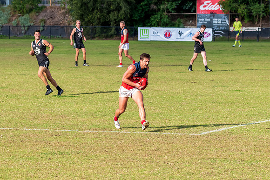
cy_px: 116
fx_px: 1852
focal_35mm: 247
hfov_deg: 8.3
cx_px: 180
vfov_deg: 5.6
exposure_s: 1/1250
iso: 800
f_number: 8
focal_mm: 170
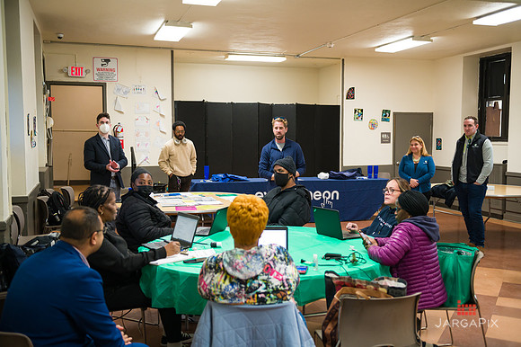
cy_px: 174
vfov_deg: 35.0
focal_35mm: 38
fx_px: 550
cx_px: 260
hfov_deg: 50.7
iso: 1600
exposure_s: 1/200
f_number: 3.2
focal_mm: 38
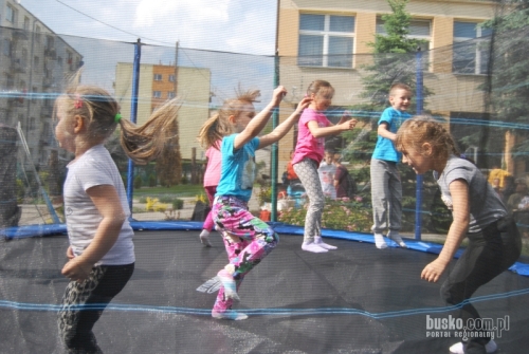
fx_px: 530
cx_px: 264
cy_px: 177
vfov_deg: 37.0
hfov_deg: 53.1
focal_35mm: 36
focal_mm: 24
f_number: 4
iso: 200
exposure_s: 1/640
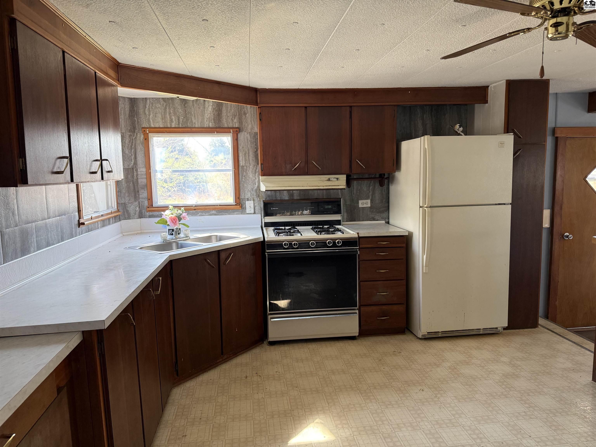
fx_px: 413
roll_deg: +1.0
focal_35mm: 24
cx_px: 298
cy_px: 224
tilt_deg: -6.1
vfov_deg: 56.8
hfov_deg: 71.6
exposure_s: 1/115
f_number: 1.78
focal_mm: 6.76
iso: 200
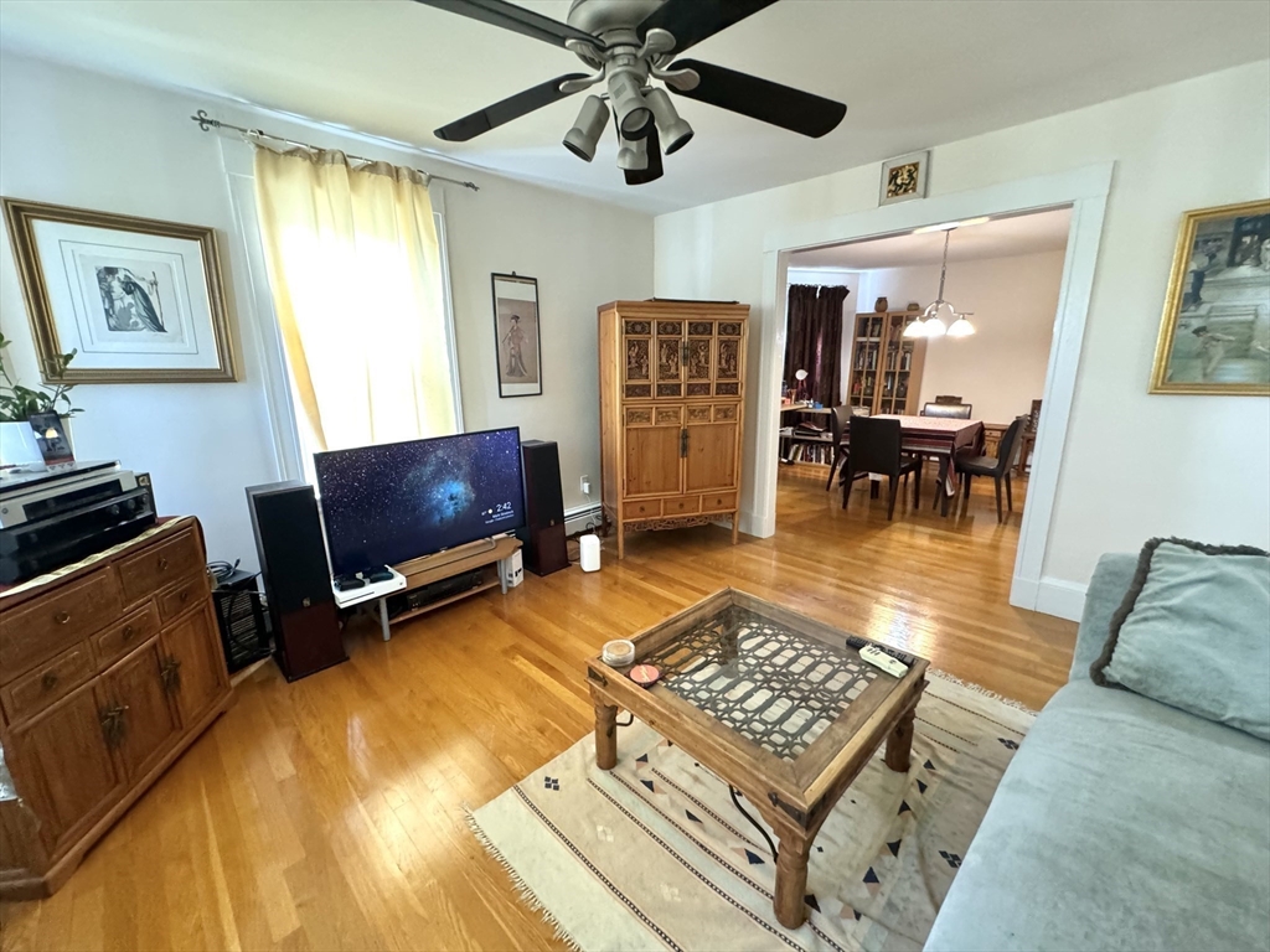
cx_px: 635
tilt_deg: -12.3
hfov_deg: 102.1
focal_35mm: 14
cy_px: 476
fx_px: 514
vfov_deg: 85.7
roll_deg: +0.6
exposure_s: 1/60
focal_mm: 2.22
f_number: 2.2
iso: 640
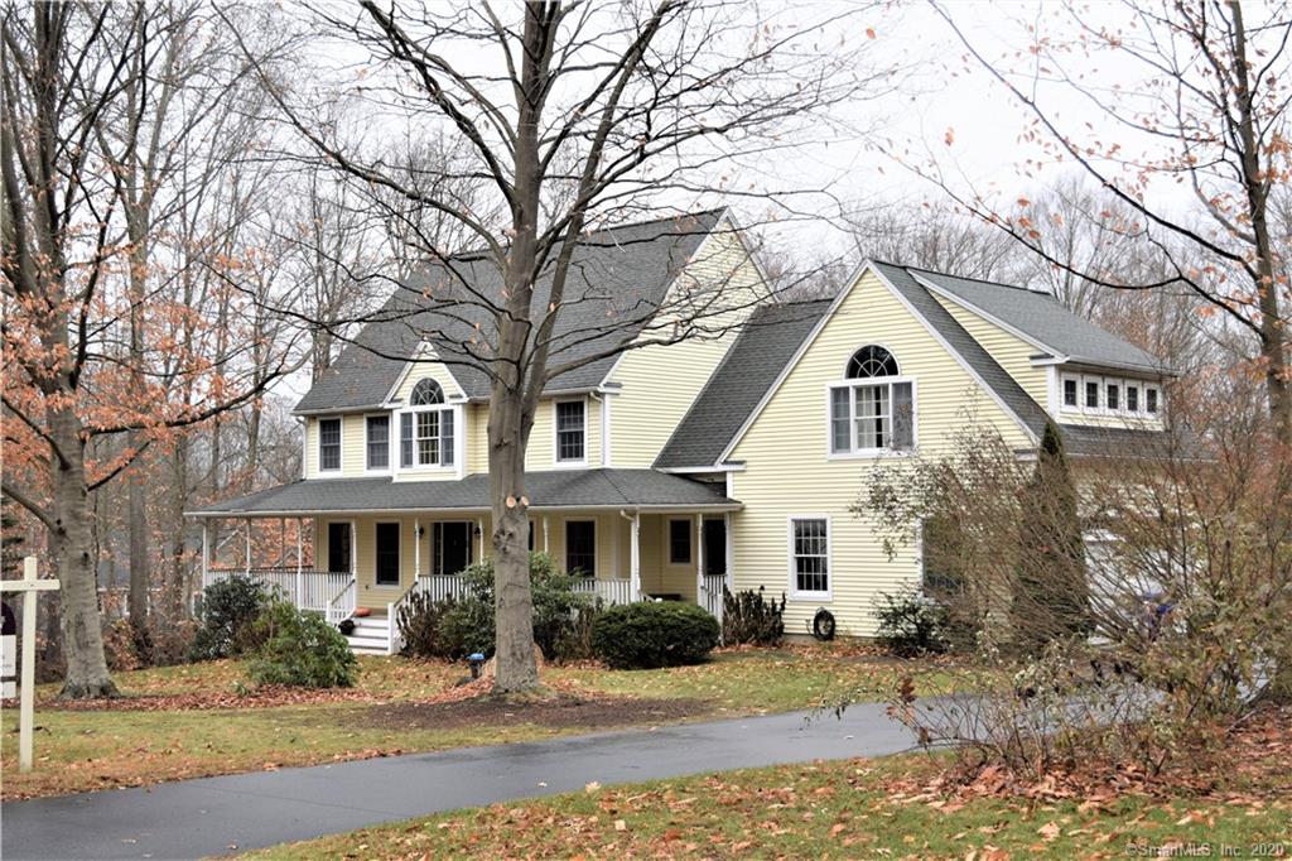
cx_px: 646
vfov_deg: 28.9
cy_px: 430
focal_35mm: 46
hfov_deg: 42.3
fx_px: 1668
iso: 400
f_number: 5.6
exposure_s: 1/125
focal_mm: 31
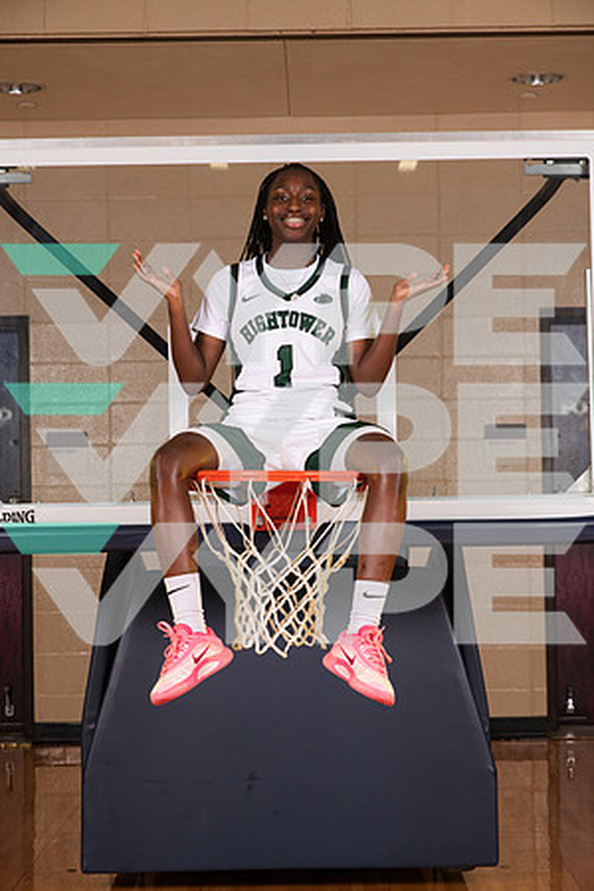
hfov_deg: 19.5
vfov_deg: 28.8
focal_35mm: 70
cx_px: 297
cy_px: 446
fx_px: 1732
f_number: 7.1
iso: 320
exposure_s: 1/320
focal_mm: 70
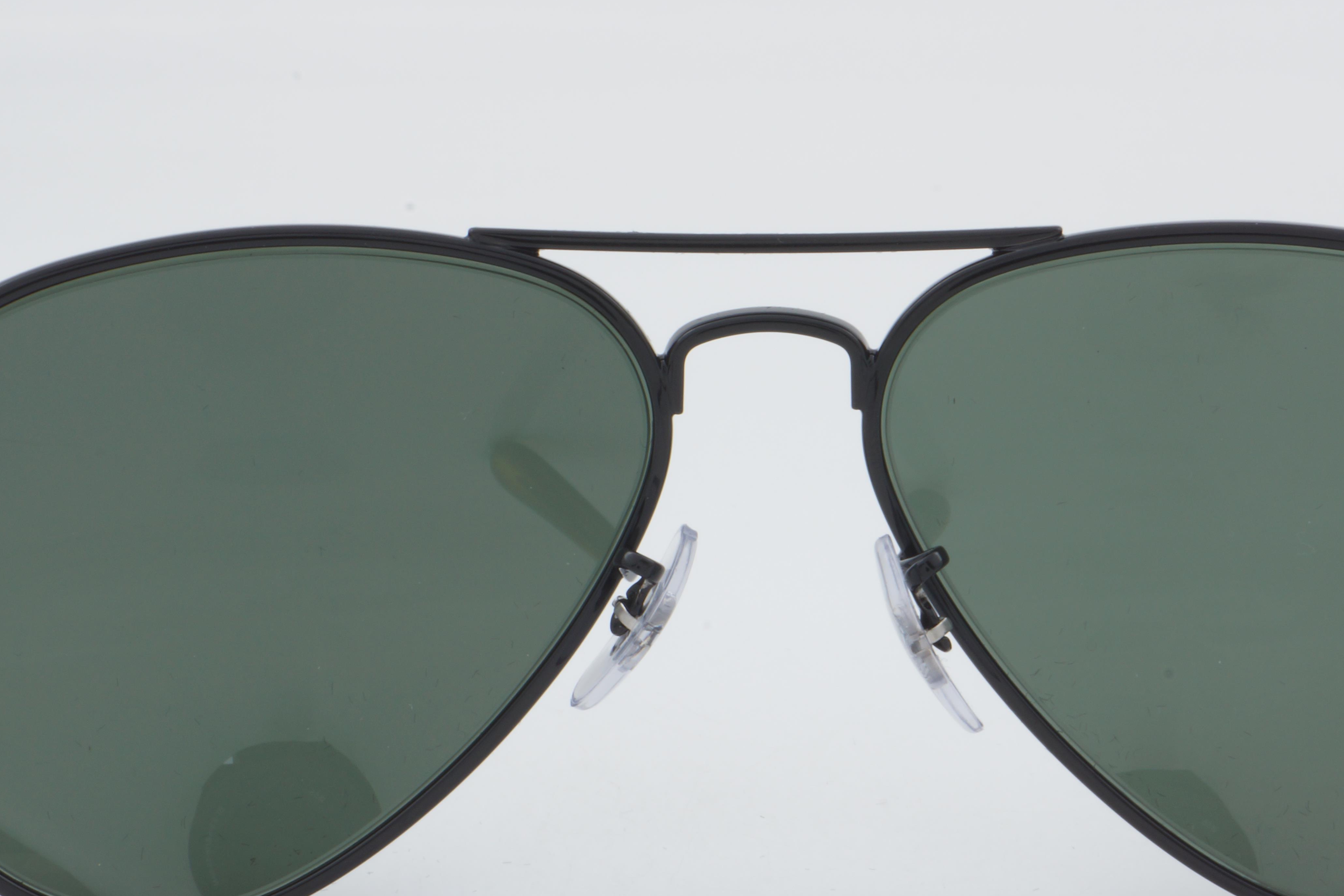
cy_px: 574
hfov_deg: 18.7
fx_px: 4069
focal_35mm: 109
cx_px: 769
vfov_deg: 12.6
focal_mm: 50
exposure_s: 1/3
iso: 100
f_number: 32
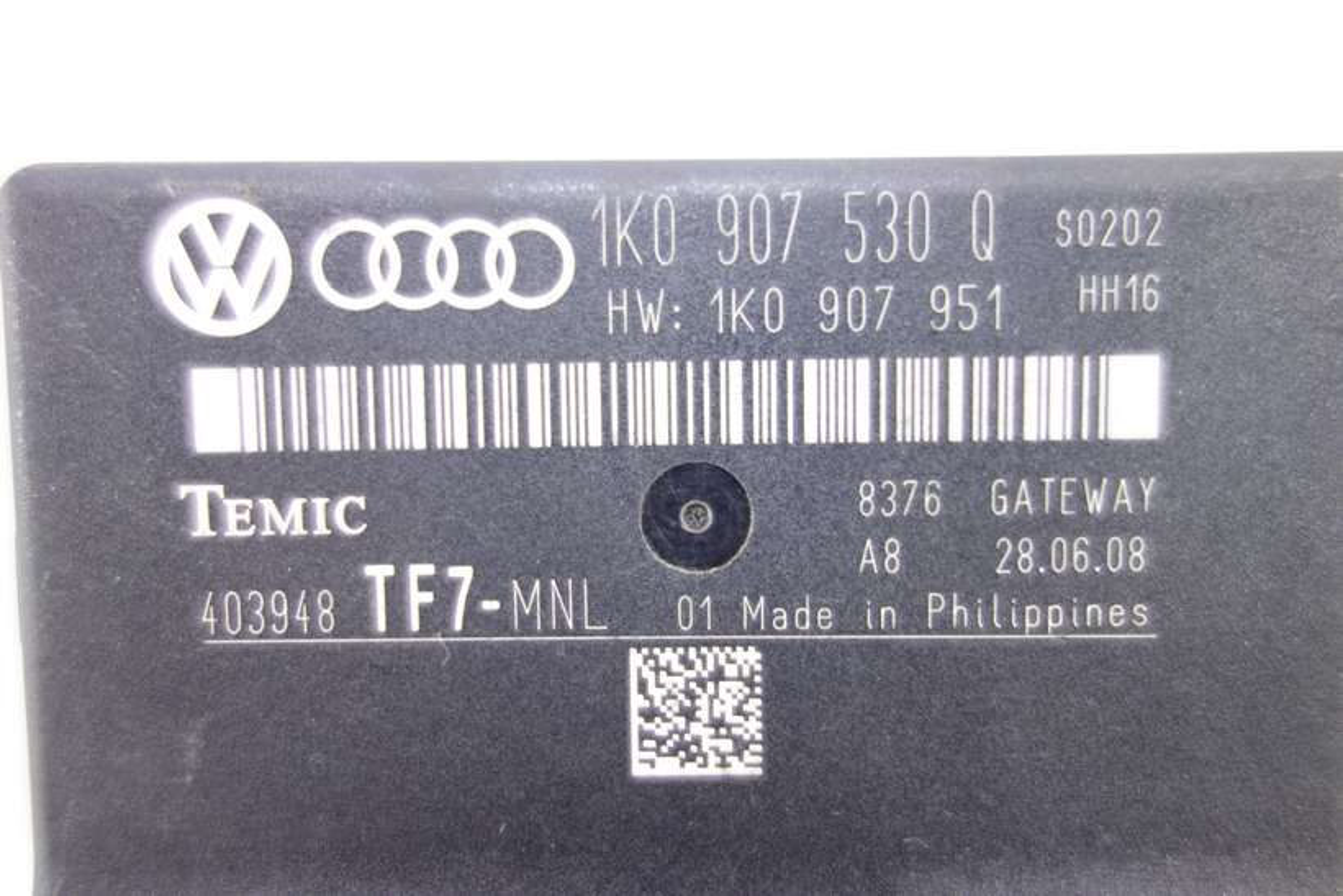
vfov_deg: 46.4
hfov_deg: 65.5
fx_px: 1045
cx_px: 672
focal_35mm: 28
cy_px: 448
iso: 125
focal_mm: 10.4
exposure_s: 1/40
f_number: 1.8
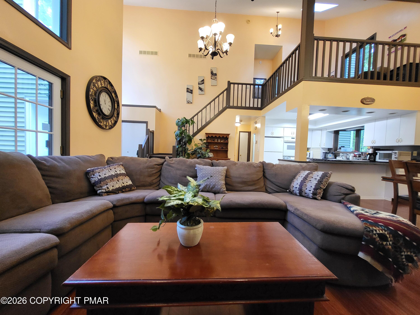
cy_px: 158
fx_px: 158
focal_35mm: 13
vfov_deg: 89.9
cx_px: 210
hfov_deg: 106.2
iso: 200
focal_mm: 1.74
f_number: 2.2
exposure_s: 1/60
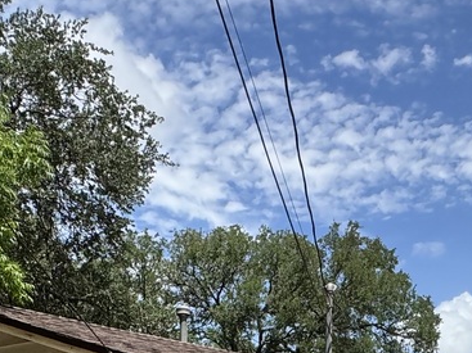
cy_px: 543
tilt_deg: -6.0
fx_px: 750
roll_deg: +1.3
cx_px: 315
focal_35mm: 55
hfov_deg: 34.6
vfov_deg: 21.7
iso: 50
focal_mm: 2.22
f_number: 2.2
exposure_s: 1/2028
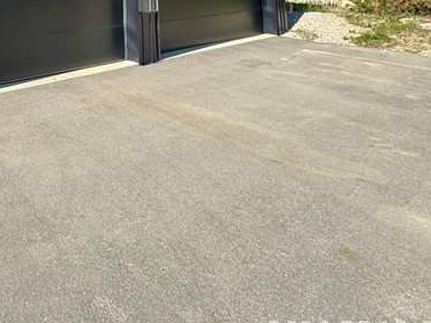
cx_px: -7
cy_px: -89
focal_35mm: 38
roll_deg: -1.4
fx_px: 473
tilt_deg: +3.1
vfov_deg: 30.4
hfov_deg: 41.9
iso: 40
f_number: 2.2
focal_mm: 2.22
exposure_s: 1/473
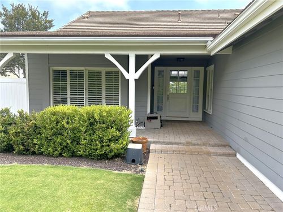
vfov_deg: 53.1
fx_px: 213
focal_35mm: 26
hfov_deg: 67.3
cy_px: 106
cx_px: 142
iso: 50
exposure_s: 1/1029
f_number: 1.5
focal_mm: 5.7
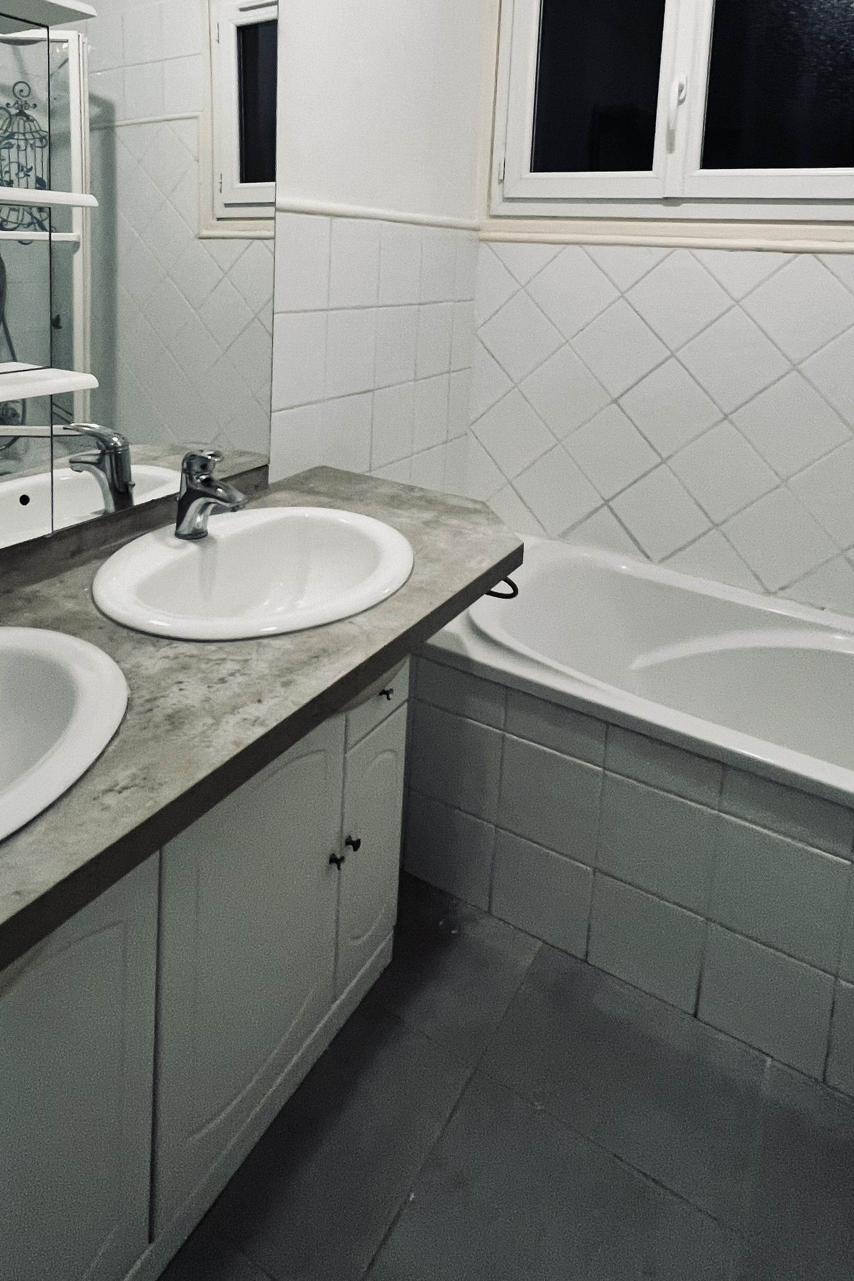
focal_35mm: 22
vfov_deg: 73.7
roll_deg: -1.9
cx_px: 387
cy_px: 339
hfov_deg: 57.1
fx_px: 783
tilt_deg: -6.6
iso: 200
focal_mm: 1.57
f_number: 1.8
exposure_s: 1/50
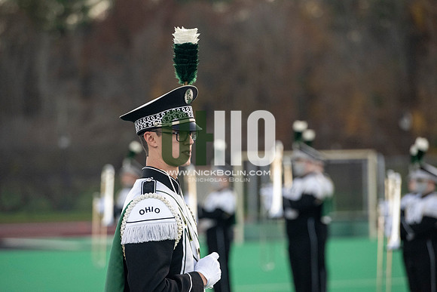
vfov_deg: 6.9
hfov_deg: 10.3
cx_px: 218
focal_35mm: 200
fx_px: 2428
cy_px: 146
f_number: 4.5
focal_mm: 200
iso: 5000
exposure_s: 1/3200
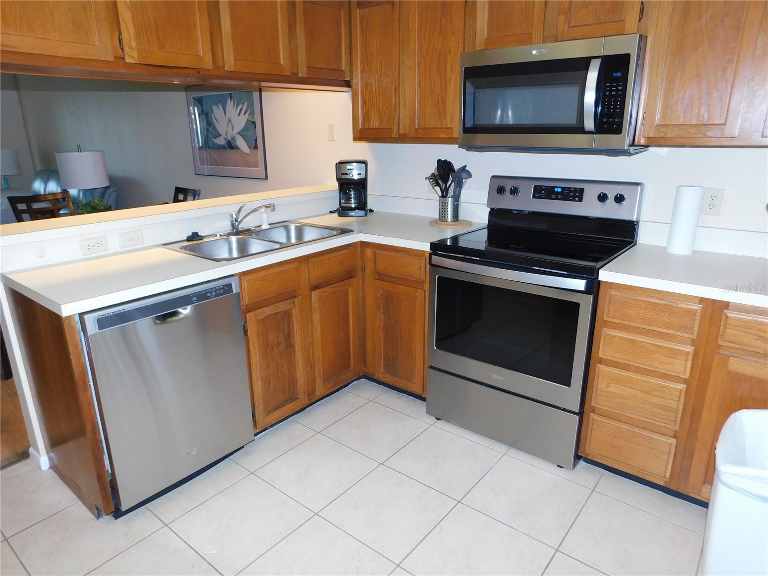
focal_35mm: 23
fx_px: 510
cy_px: 288
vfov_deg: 58.9
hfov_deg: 73.9
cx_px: 384
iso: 200
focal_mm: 4
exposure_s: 1/30
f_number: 3
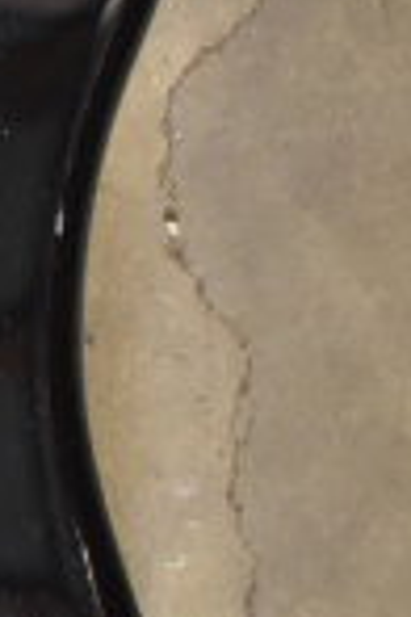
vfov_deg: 12.1
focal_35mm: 168
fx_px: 2877
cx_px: -780
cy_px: 15
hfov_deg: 7.3
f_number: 3.5
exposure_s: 1/30
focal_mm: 18
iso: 2000
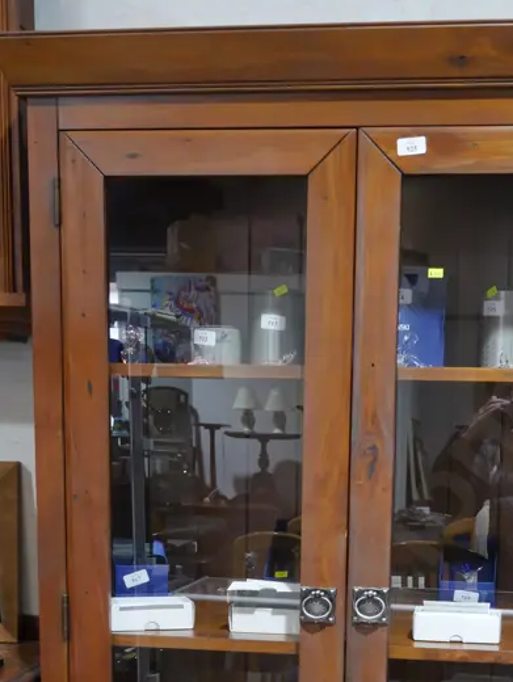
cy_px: 658
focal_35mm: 63
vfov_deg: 29.0
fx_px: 1243
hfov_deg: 23.3
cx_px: 326
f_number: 3.6
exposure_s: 1/60
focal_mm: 16
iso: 800
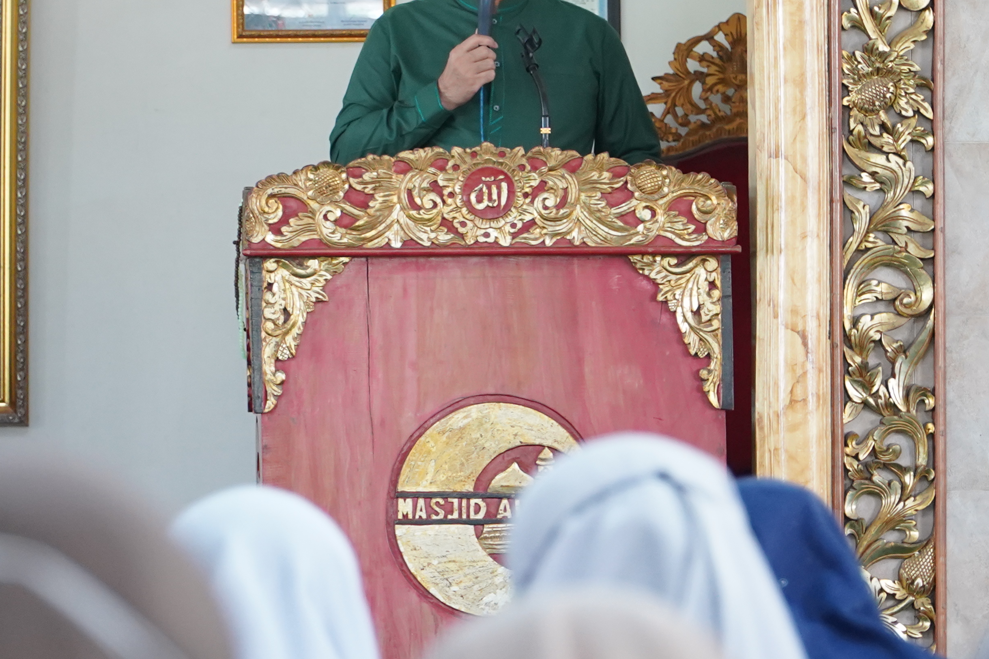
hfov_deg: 10.0
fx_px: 5632
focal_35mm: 205
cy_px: 169
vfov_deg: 6.7
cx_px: 490
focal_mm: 85
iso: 2500
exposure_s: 1/160
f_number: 4
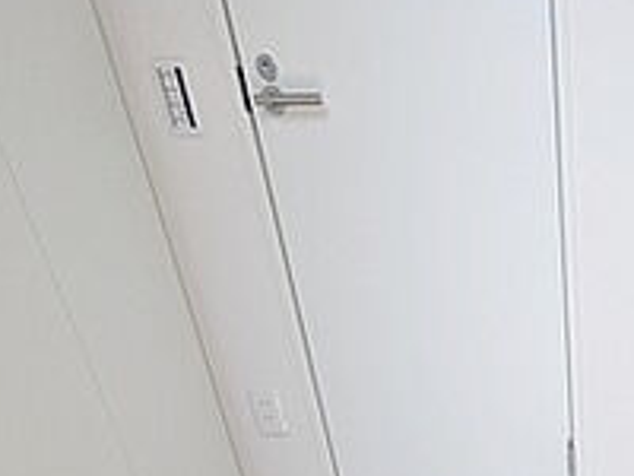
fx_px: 769
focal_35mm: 42
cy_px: 673
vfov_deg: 26.8
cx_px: 621
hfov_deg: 39.9
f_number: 2.2
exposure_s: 1/158
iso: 46
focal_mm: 1.83
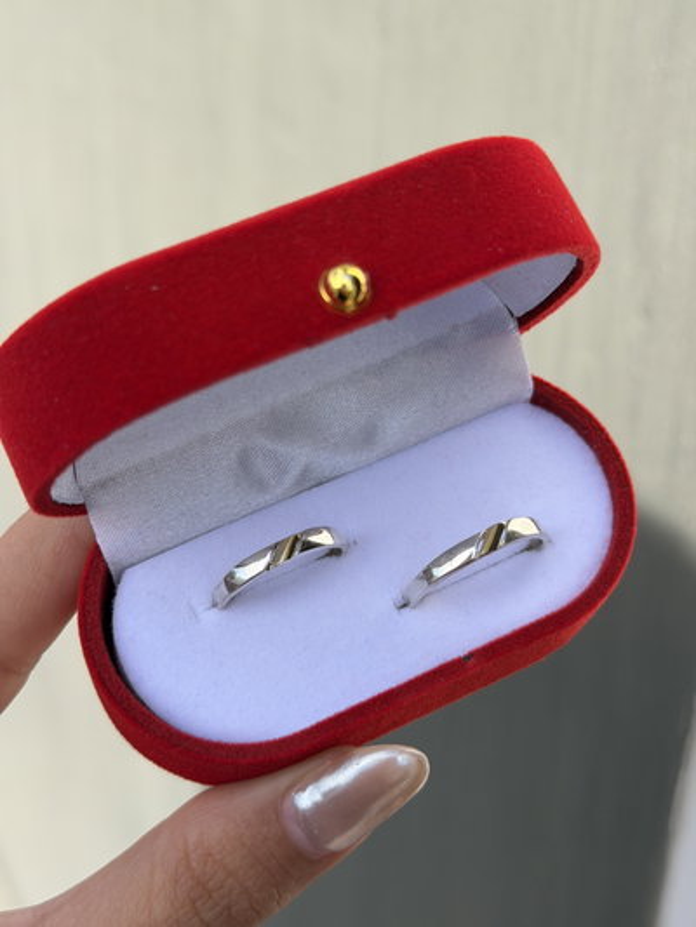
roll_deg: -1.5
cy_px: 464
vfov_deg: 39.6
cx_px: 348
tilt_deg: -29.1
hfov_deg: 30.3
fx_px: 1286
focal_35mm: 48
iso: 80
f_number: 1.78
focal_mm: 6.76
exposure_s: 1/2146
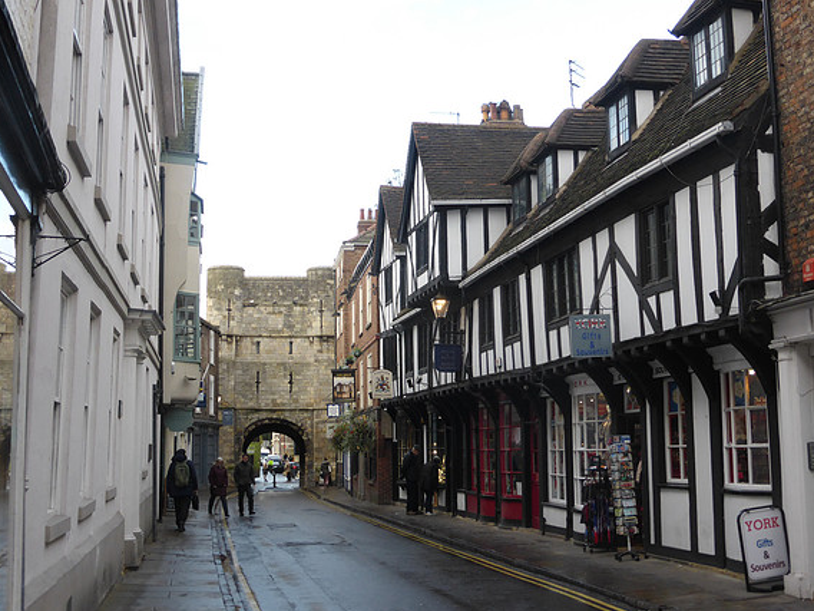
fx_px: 1105
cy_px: 311
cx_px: 406
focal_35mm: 47
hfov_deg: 40.4
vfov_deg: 30.9
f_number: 4.1
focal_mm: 7.9
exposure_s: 1/160
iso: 200
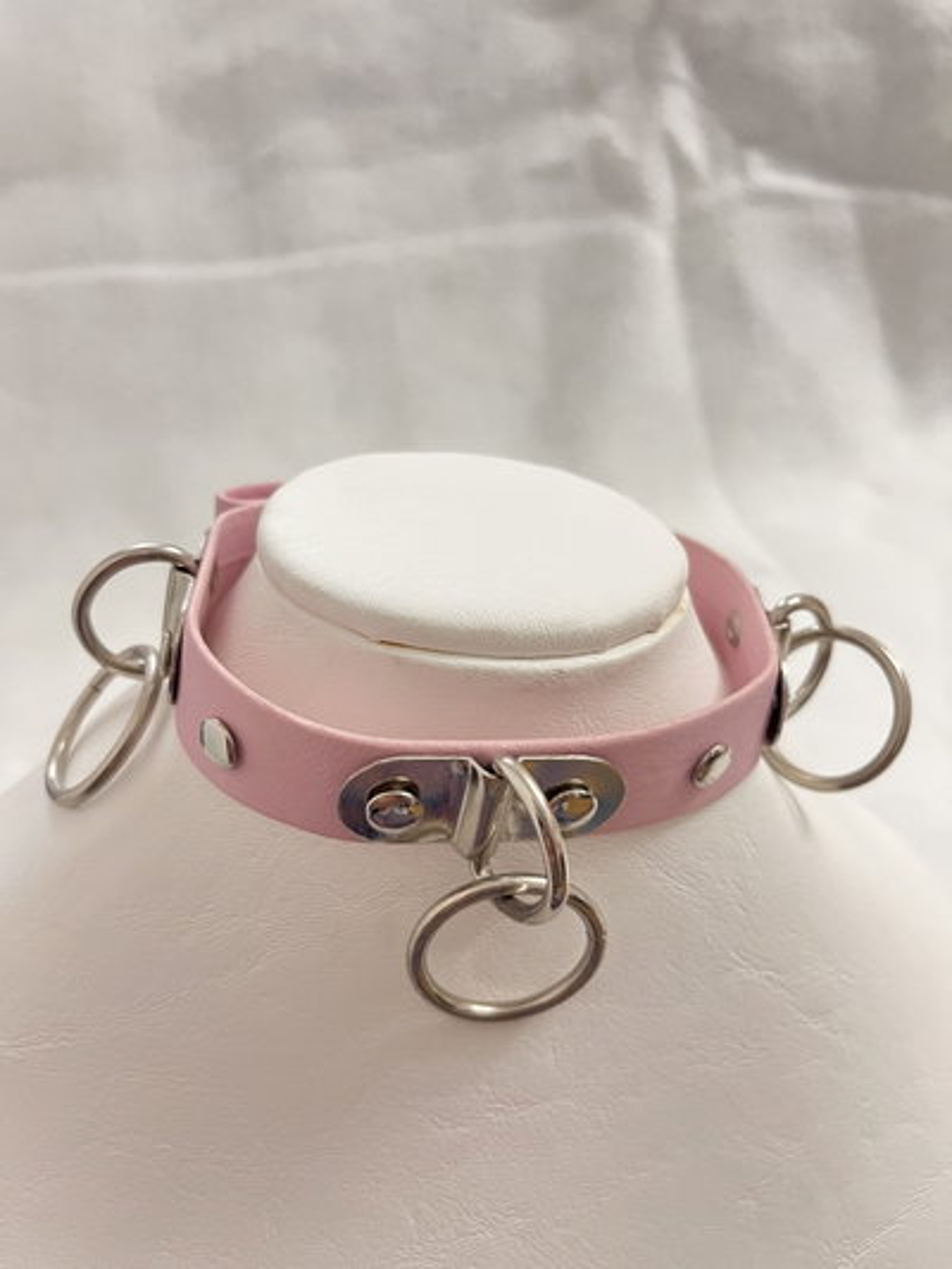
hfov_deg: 53.1
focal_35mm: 26
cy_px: 634
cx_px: 476
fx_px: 953
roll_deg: +7.2
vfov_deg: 67.3
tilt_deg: -32.8
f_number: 1.6
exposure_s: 1/30
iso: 800
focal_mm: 5.1
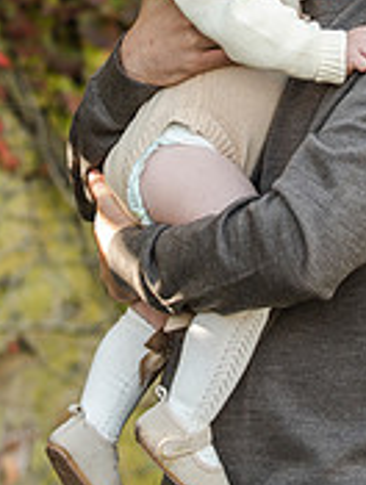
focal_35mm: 222
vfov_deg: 8.8
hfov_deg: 6.7
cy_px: -33
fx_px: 3118
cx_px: 197
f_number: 3.5
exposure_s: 1/1000
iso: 800
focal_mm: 90
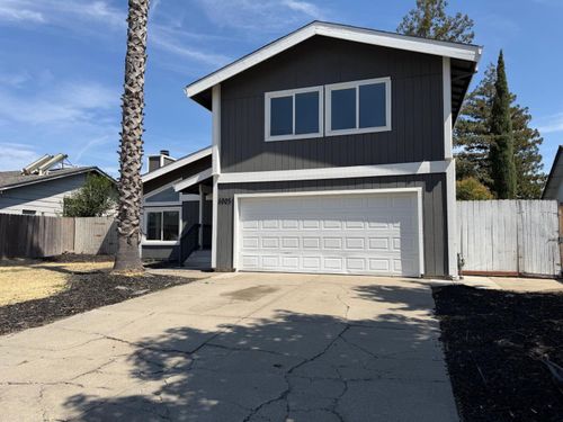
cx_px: 282
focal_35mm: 24
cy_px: 211
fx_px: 390
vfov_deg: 56.8
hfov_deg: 71.6
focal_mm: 6.76
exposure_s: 1/5319
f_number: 1.78
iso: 80
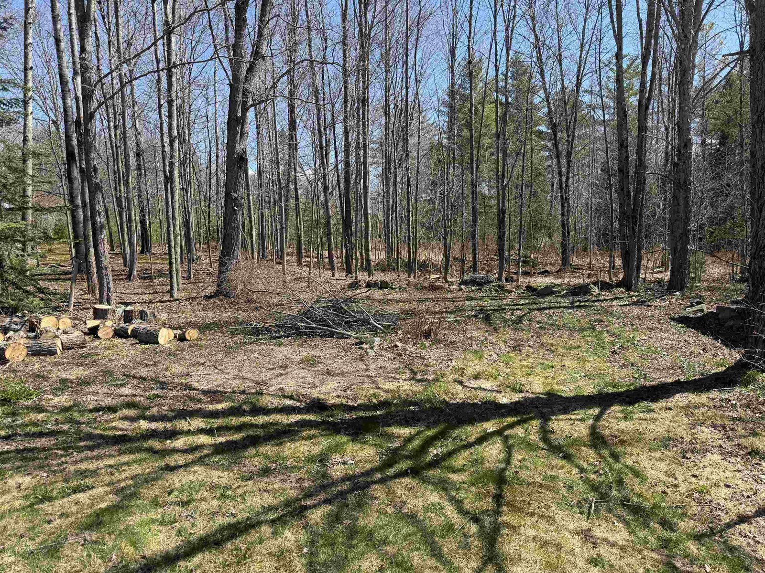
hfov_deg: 71.6
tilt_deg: -5.3
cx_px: 382
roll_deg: +0.9
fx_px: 530
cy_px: 286
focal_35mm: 24
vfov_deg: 56.8
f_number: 1.78
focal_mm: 6.76
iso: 80
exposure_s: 1/2000
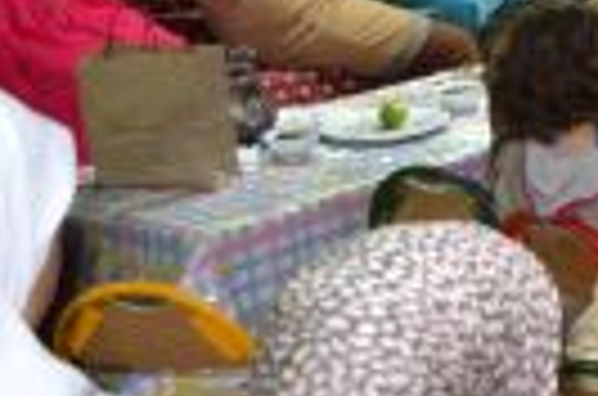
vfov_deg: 10.2
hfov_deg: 12.9
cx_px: 1326
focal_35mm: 130
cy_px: -144
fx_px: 2154
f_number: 3.5
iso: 2200
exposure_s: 1/60
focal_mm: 18
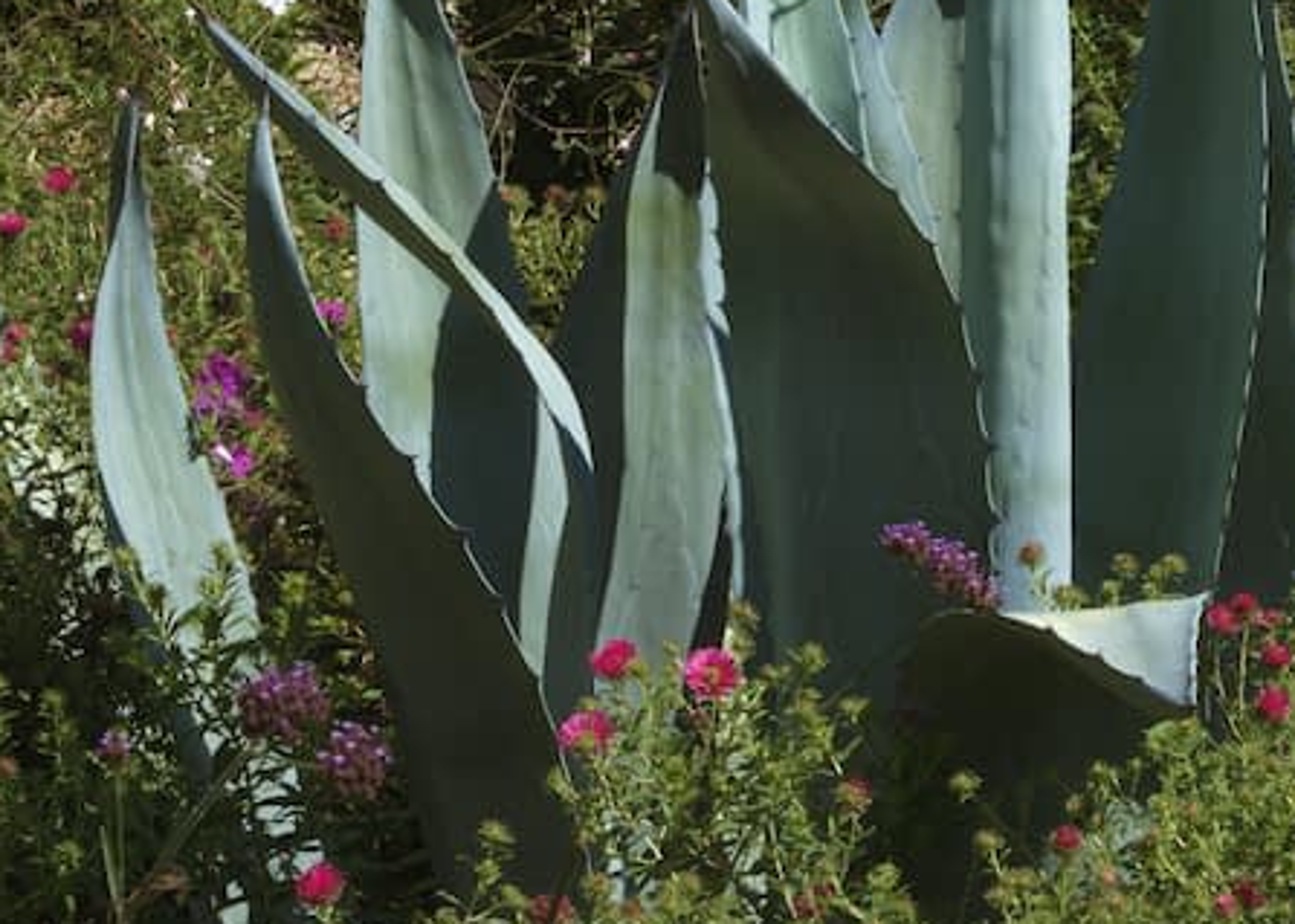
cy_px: 352
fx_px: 6618
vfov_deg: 8.0
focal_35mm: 180
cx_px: 713
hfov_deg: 11.2
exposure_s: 1/350
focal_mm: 33
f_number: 8
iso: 125
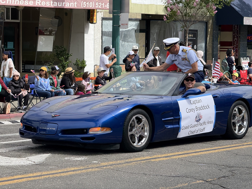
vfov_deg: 12.3
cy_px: 94
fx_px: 874
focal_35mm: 120
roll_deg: -1.0
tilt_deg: -2.7
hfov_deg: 16.4
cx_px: 126
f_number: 2.8
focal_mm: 15.66
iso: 64
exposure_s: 1/1033
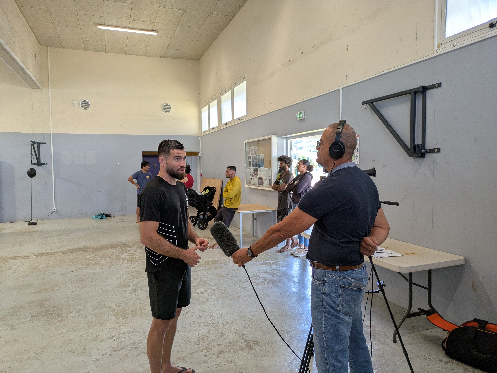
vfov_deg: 54.9
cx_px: 248
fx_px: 359
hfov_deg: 69.4
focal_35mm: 25
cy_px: 186
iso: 74
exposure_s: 1/100
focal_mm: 5.43
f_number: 1.89
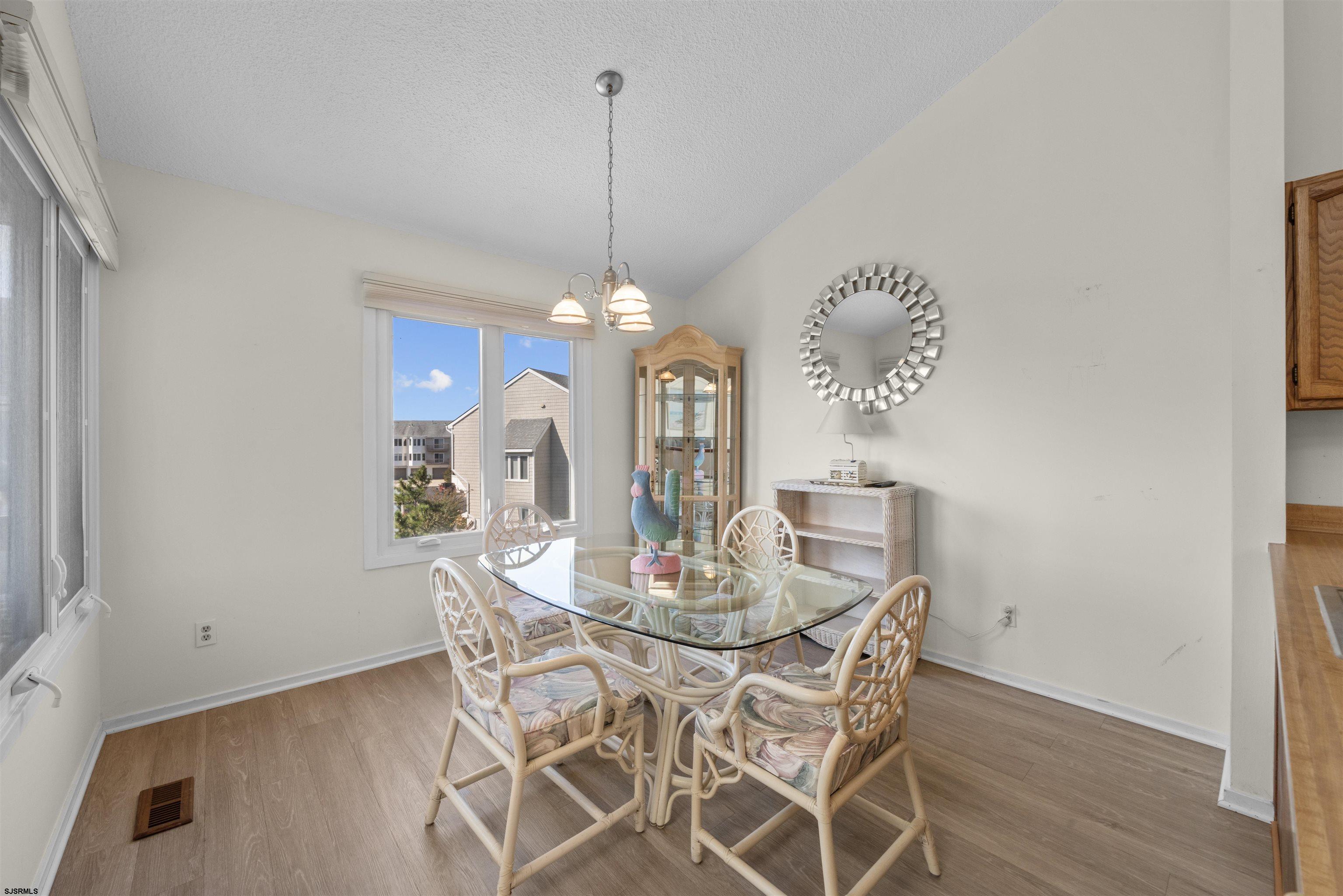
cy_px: 448
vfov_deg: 85.4
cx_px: 672
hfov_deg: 108.3
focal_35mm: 13
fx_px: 485
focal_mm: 13
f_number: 11
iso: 320
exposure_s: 1/5
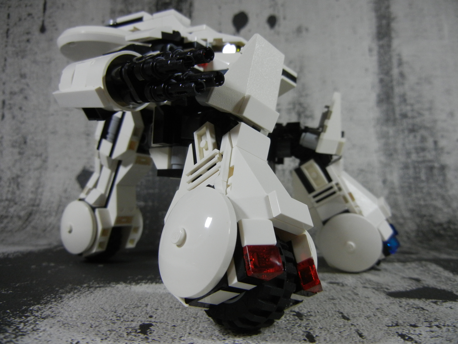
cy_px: 172
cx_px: 229
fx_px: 397
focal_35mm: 30
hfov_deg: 60.0
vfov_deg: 46.8
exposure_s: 1/89.4
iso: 400
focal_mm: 5.4
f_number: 3.5
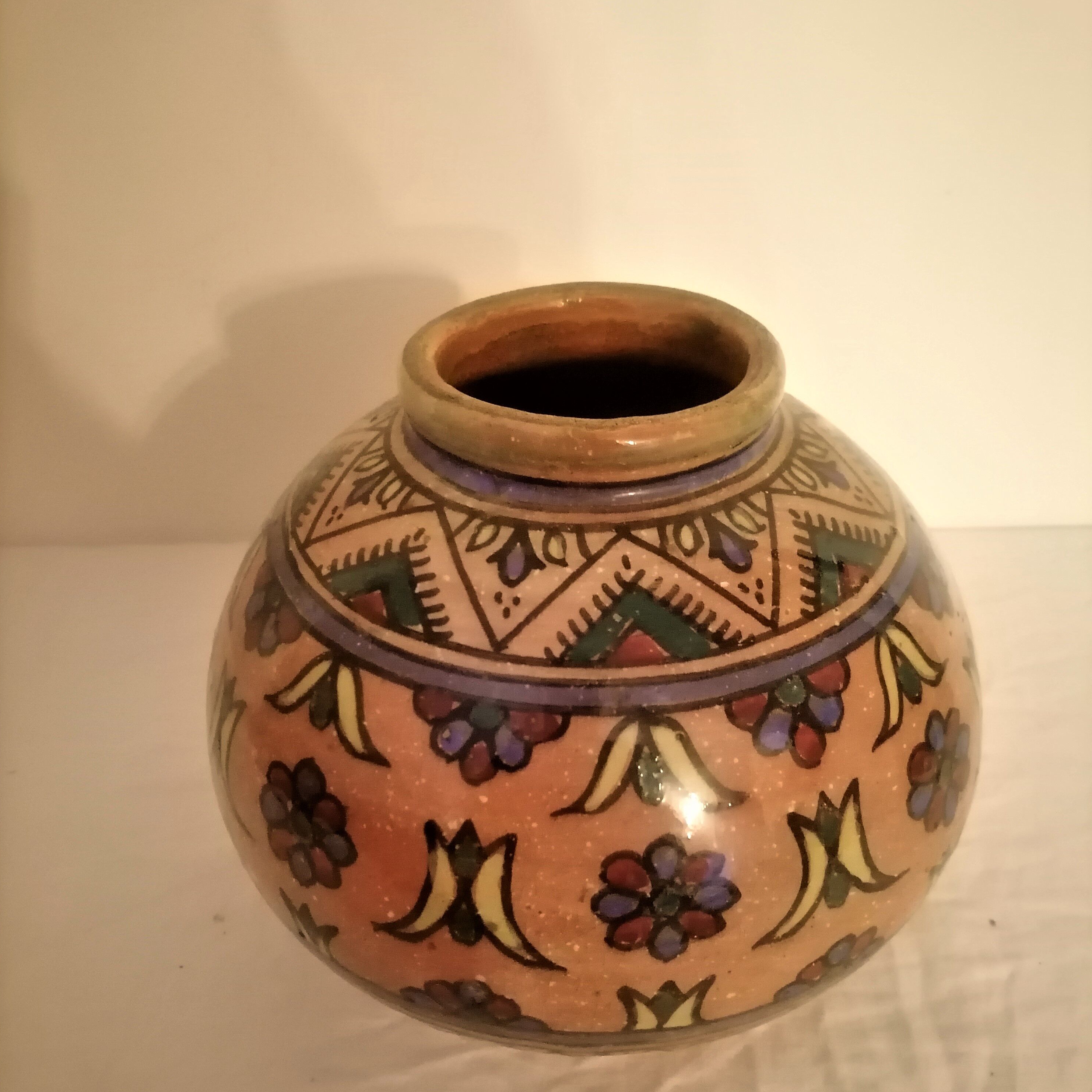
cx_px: 549
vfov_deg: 52.1
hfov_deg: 52.5
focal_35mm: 31
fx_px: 1106
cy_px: 668
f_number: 1.8
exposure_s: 1/14.3
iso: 2000
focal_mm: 5.4
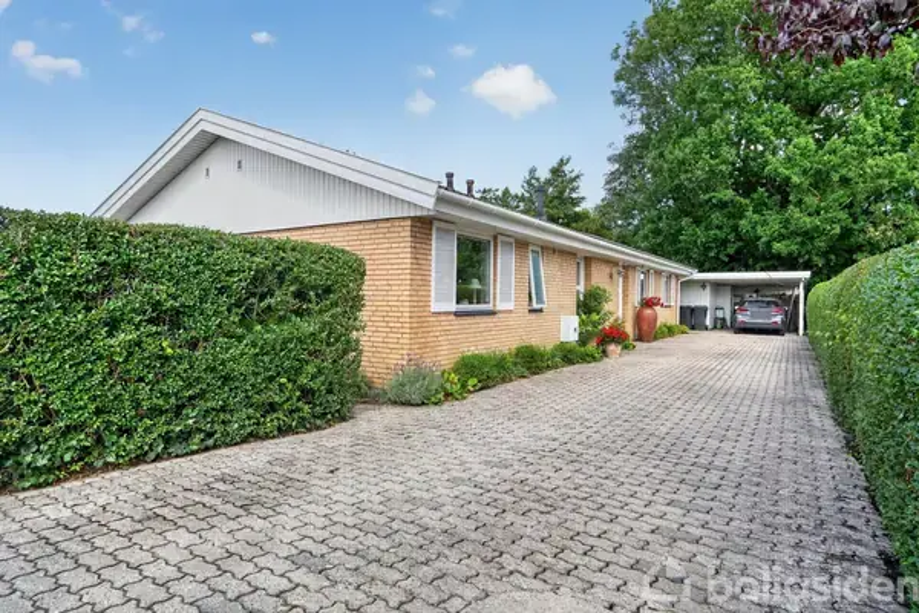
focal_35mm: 20
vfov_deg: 61.9
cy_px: 306
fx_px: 511
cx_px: 460
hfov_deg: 84.0
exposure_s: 1/80
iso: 400
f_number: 8
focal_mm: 20
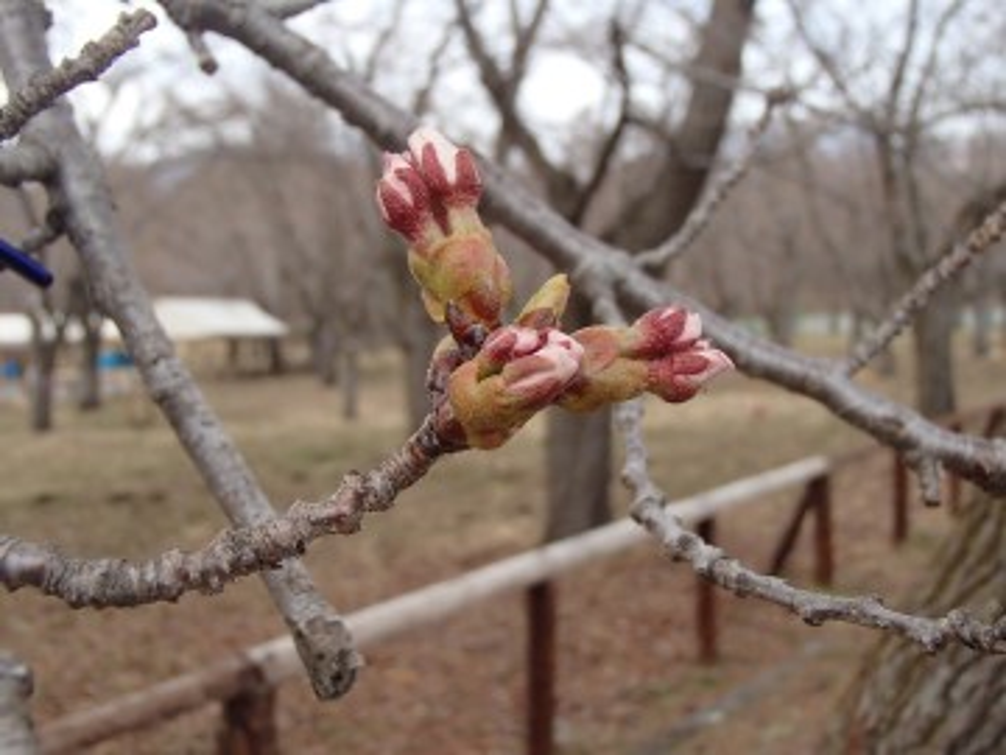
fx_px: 1075
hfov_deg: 50.1
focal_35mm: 37
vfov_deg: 38.7
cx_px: 503
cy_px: 378
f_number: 4.7
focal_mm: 6.64
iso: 200
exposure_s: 1/200
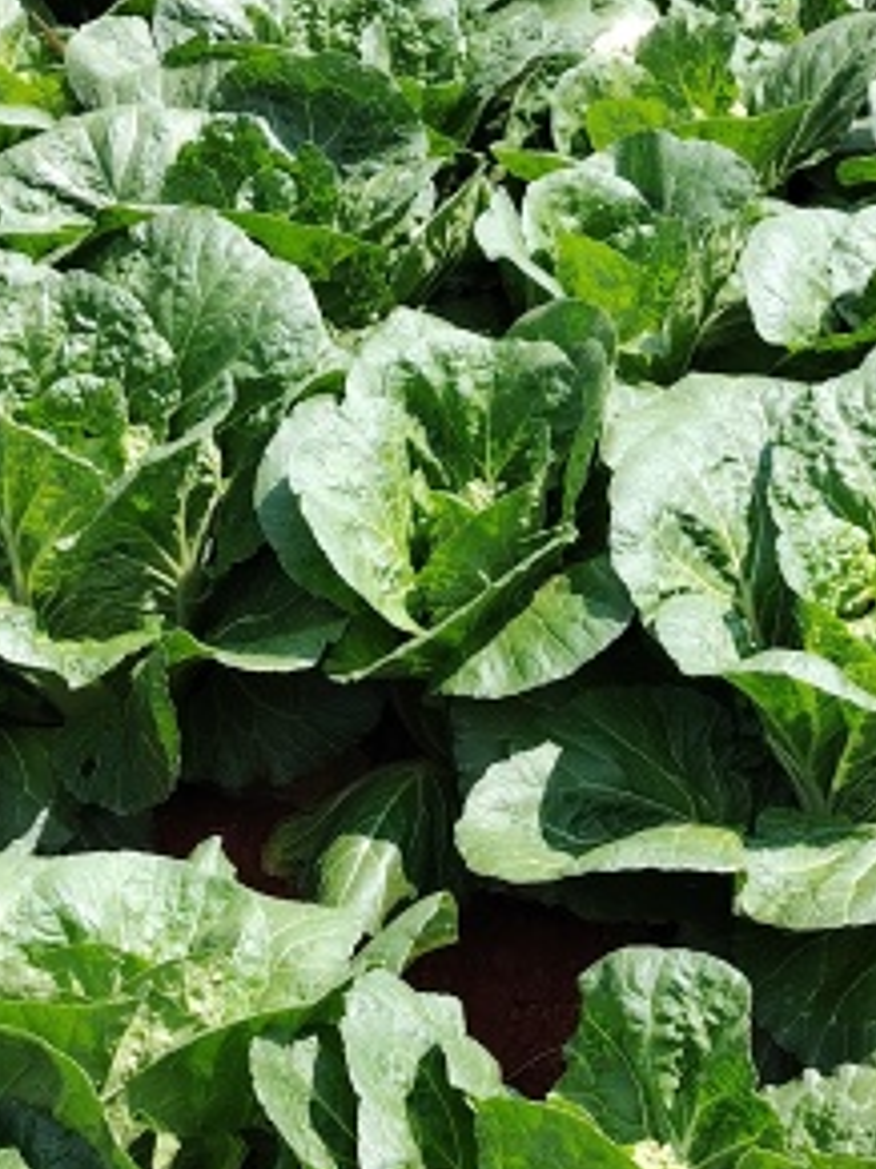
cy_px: 846
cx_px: 370
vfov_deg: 22.1
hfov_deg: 16.8
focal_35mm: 88
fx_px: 2971
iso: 119
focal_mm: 5.25
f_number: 1.75
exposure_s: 1/458
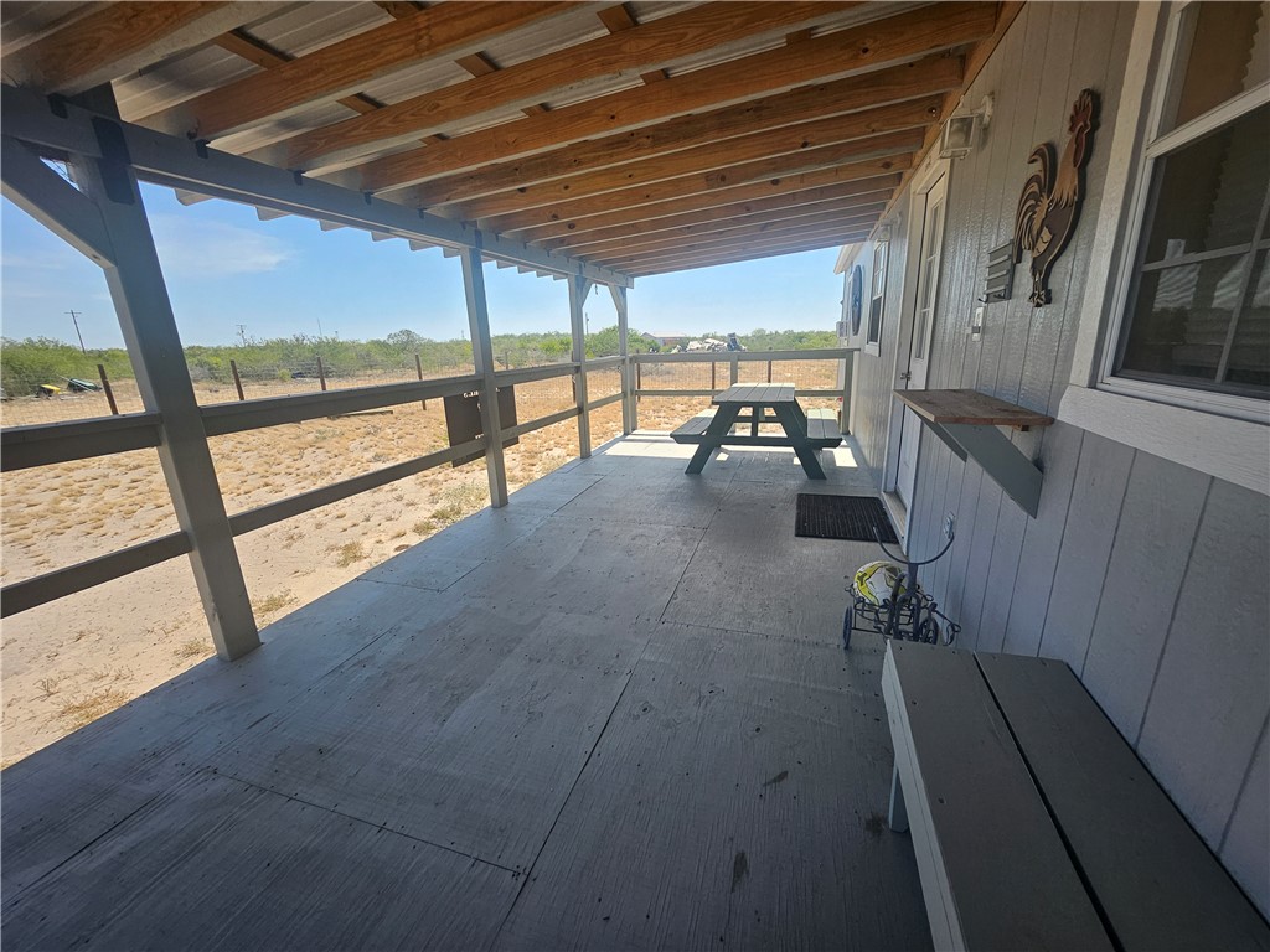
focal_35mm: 13
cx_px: 635
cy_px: 476
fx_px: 477
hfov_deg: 106.2
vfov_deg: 89.9
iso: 32
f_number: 2.2
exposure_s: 1/677
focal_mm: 1.7
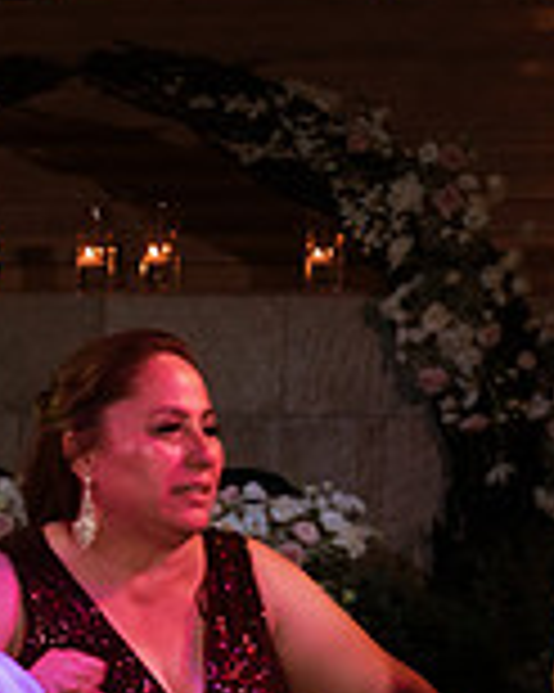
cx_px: -482
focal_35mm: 145
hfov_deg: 10.0
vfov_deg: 13.1
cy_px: 687
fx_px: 2975
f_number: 5.6
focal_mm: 35
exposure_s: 1/250
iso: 2000
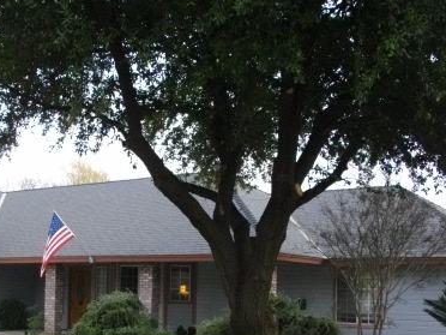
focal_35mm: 55
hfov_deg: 34.9
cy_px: 269
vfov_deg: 26.1
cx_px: 197
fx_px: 709
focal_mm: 5.7
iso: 200
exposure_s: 1/100
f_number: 2.9
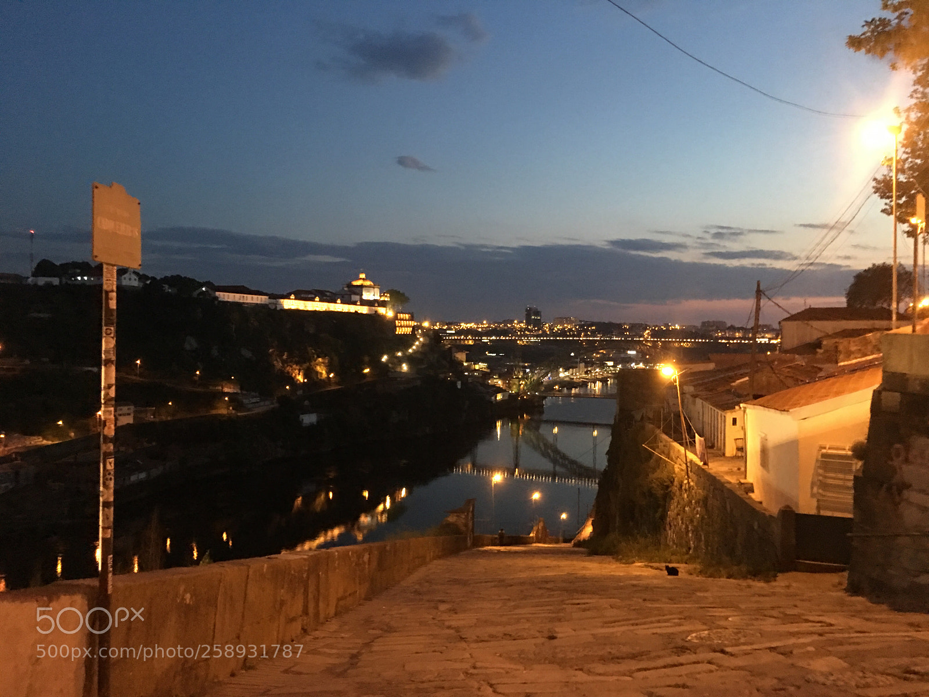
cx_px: 464
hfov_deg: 61.7
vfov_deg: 48.2
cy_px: 348
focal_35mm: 29
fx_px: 778
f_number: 2.2
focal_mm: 4.15
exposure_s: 1/4
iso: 125
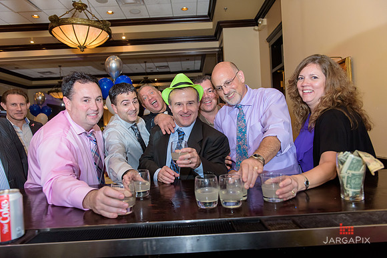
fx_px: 258
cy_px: 129
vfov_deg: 53.2
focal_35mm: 24
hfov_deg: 73.7
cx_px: 194
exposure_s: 1/125
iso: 1600
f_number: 3.2
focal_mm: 24
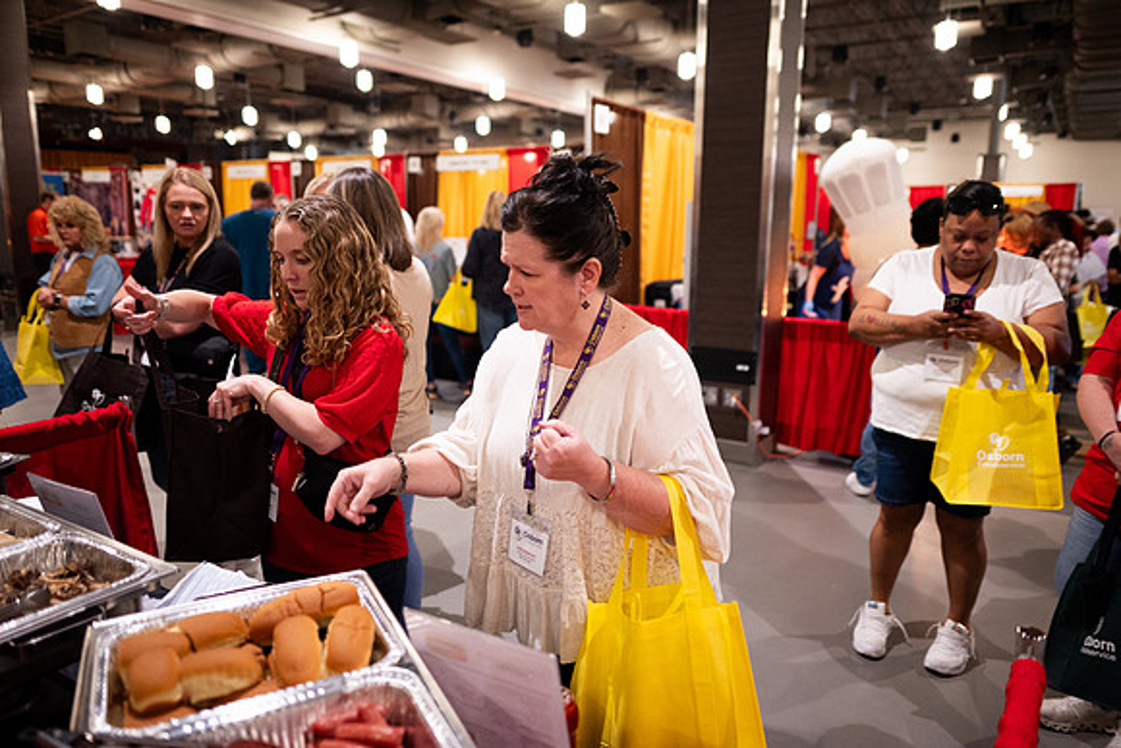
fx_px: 747
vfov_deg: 53.2
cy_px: 374
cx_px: 560
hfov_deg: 73.7
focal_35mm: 24
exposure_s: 1/200
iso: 1250
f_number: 1.8
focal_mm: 24
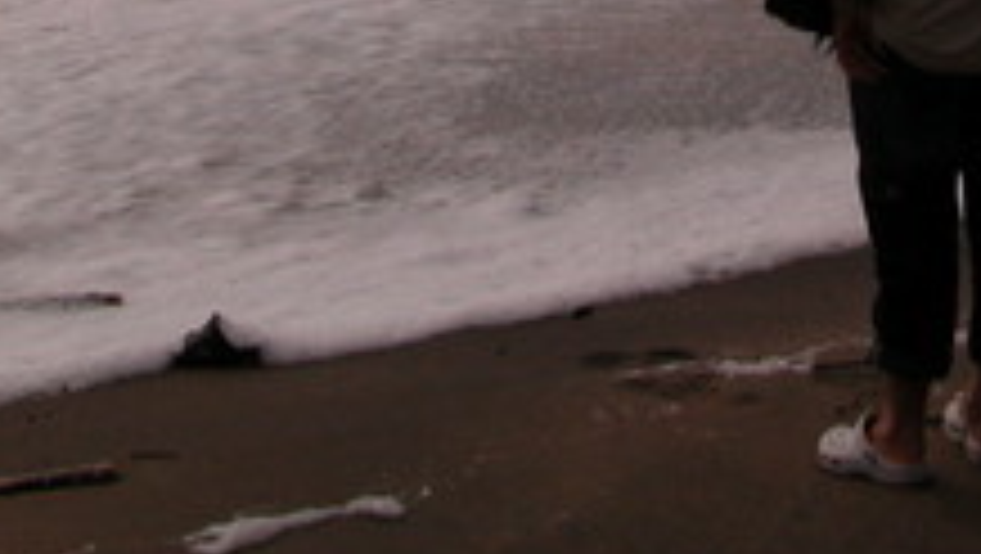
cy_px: -509
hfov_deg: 19.1
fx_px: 2916
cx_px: 562
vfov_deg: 10.1
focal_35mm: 112
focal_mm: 8.9
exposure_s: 1/1323
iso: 100
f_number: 8
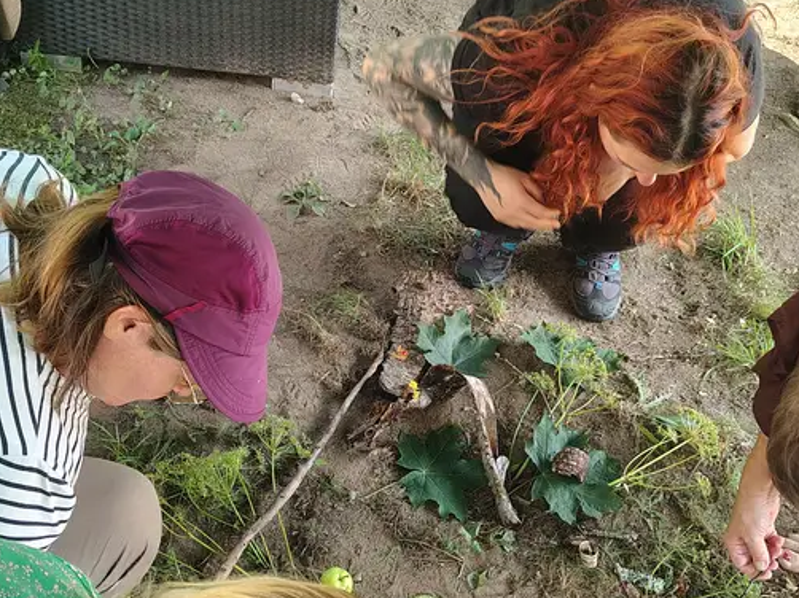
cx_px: 360
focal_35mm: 49
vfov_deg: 29.5
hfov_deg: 38.9
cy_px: 383
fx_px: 1130
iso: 186
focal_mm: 5.56
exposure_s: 1/100
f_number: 1.8
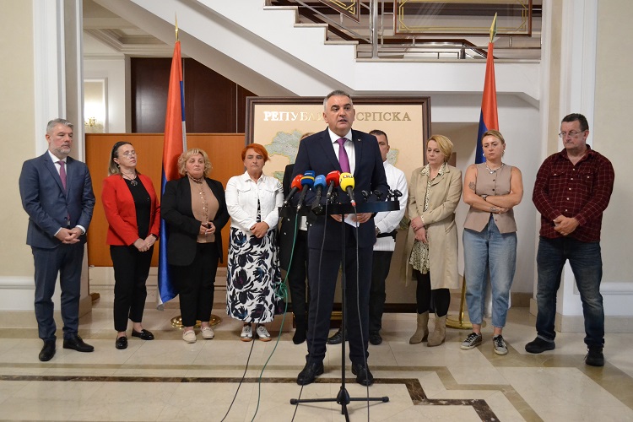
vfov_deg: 40.0
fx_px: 580
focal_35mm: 33
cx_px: 316
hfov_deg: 57.2
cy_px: 211
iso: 3200
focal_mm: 22
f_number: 3.8
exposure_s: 1/80
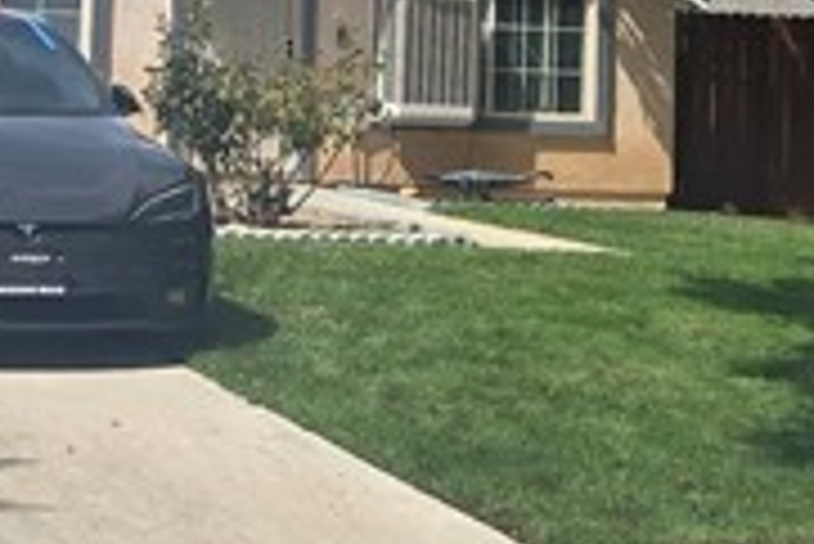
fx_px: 3055
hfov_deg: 15.0
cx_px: 112
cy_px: -94
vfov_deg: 10.0
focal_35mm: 135
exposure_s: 1/2921
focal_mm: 5.4
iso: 50
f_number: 1.8
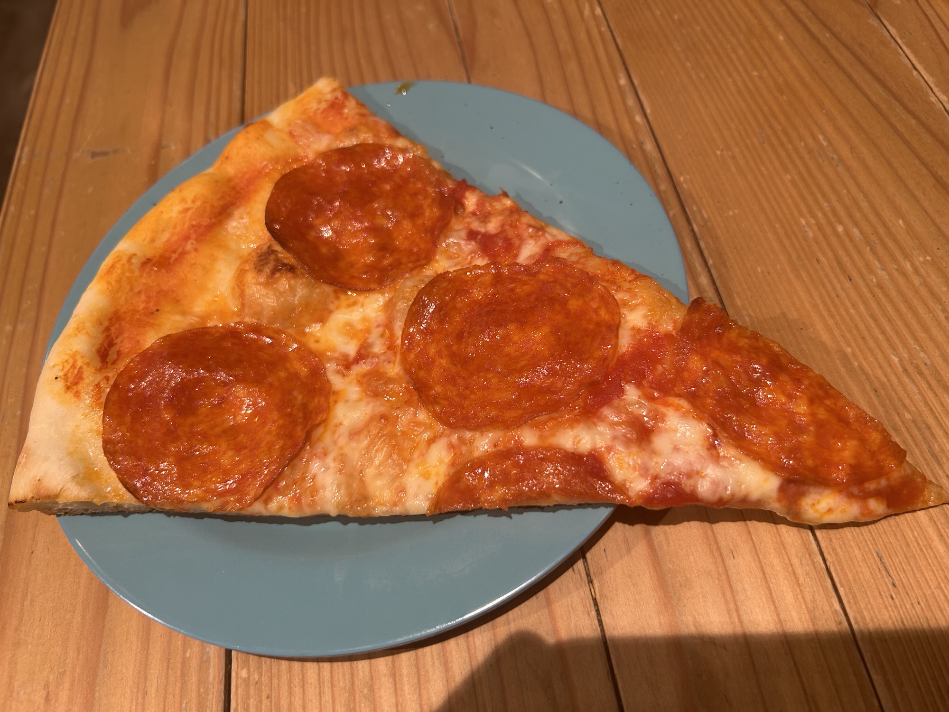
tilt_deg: -58.1
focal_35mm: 26
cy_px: 356
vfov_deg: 53.1
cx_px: 474
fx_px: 713
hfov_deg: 67.3
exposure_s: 1/121
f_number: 1.5
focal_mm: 5.7
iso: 100
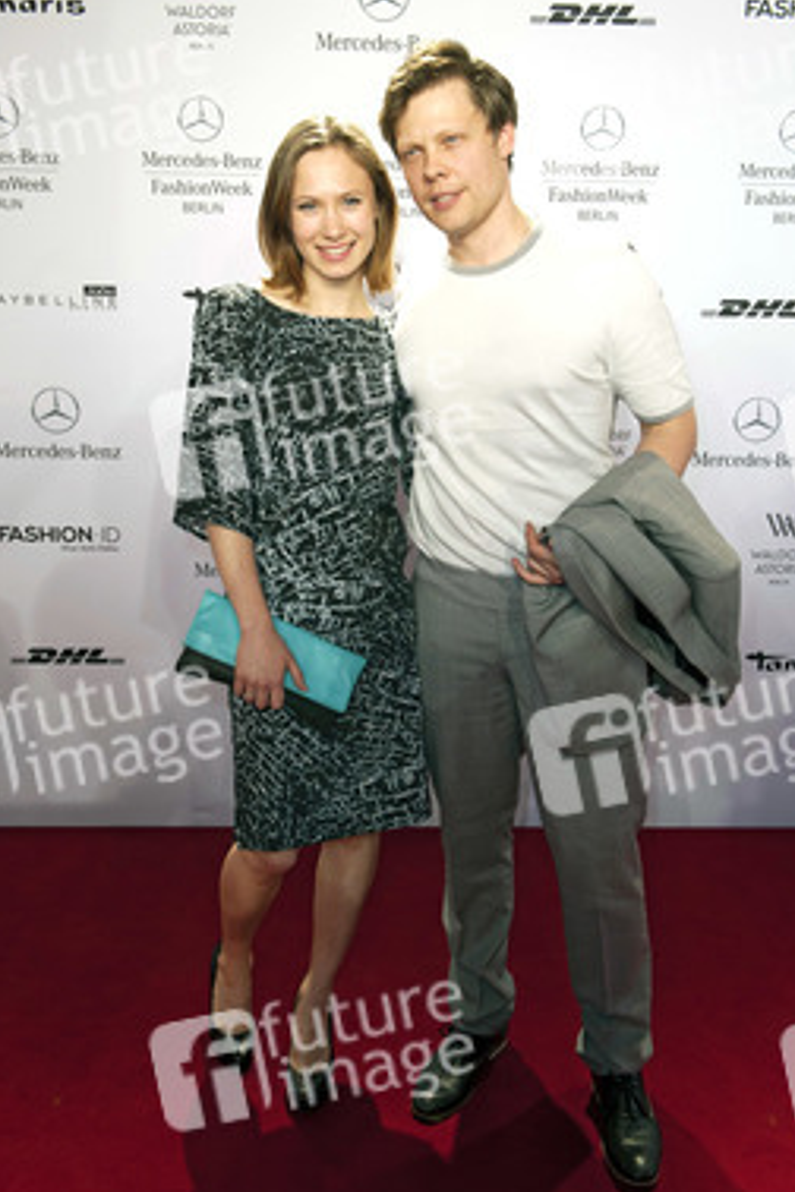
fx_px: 1192
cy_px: 583
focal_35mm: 36
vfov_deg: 53.1
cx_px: 405
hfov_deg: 36.9
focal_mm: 34
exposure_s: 1/160
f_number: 5.6
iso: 1600
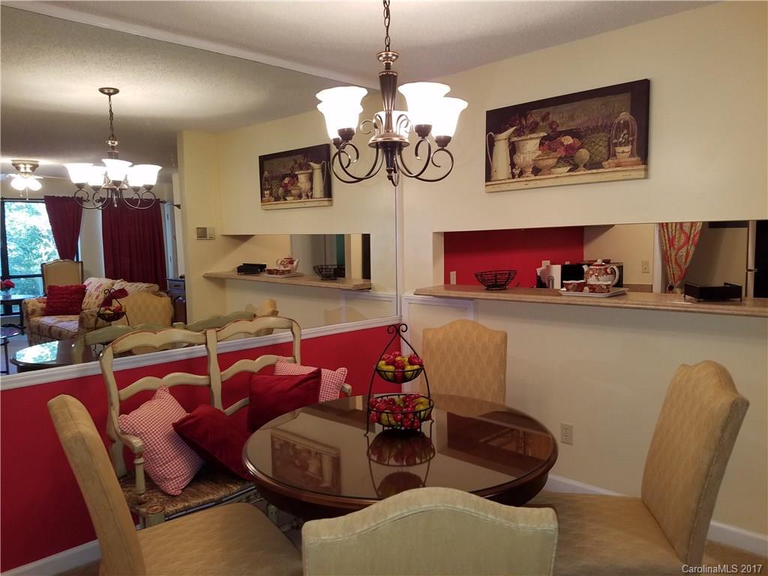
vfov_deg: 53.1
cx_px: 384
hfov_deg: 67.3
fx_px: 577
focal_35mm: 26
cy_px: 288
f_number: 1.7
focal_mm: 4.2
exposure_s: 1/24
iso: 100
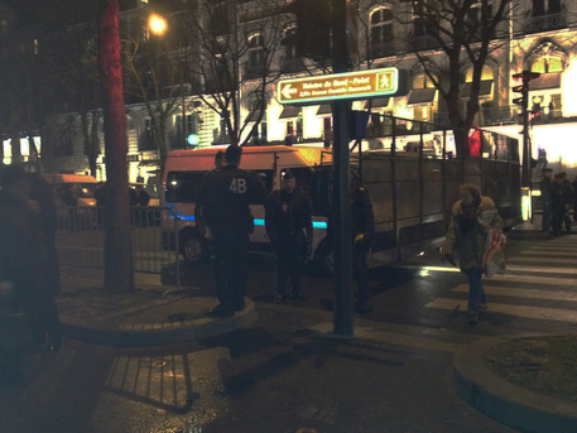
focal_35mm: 35
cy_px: 216
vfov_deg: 40.7
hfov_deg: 52.6
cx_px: 288
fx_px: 584
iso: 800
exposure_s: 1/16
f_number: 2.4
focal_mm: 4.28
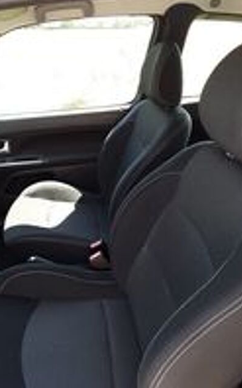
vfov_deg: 64.6
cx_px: 106
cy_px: 192
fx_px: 306
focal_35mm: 29
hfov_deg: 43.1
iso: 64
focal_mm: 2.91
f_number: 1.9
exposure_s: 1/100
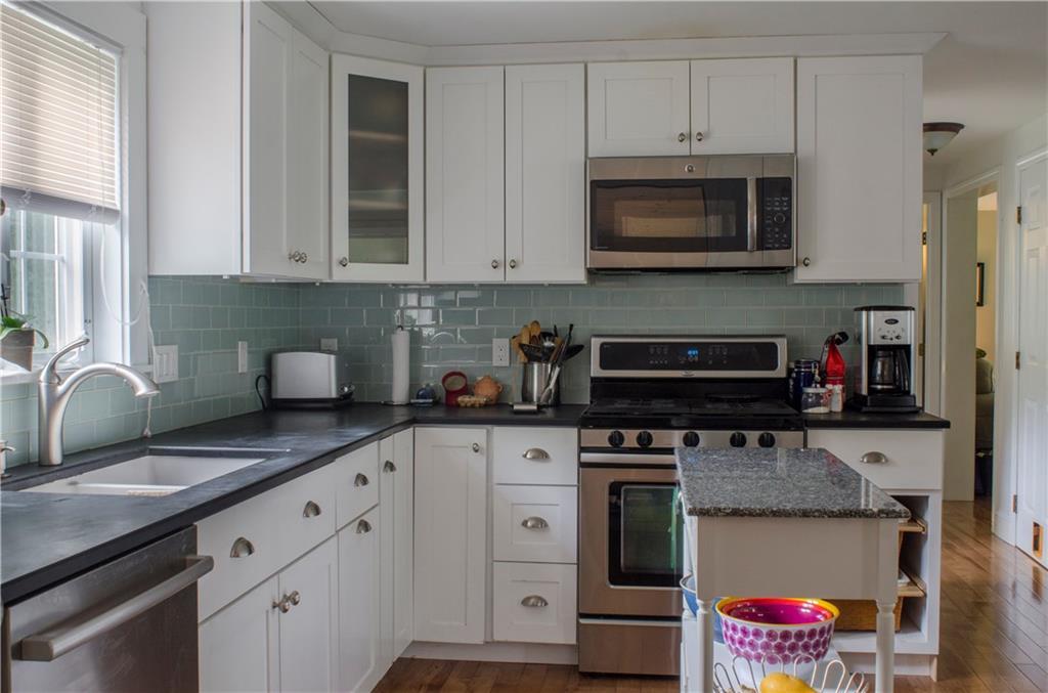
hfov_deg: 53.3
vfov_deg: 36.7
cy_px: 346
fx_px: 1045
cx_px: 524
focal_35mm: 36
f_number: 11
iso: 200
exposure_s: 1/3
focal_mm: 24
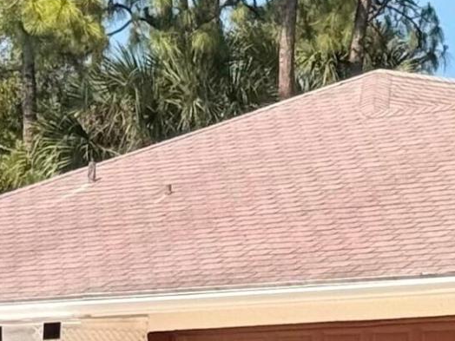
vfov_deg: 5.6
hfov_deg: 7.3
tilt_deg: +1.3
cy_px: 459
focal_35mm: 264
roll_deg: +0.3
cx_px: 817
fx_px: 3470
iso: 64
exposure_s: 1/3891
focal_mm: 6.76
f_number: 1.78
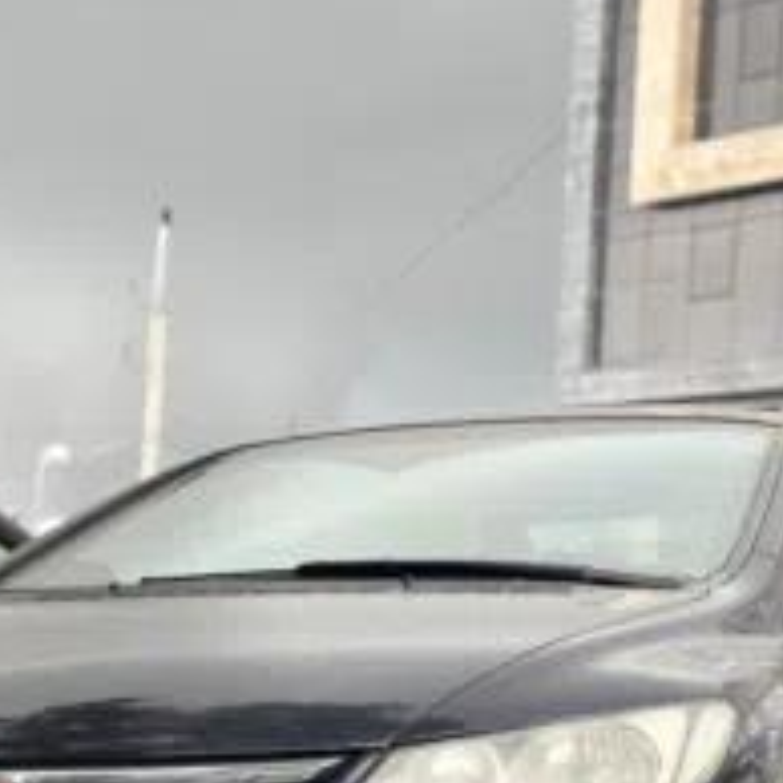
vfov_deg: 18.2
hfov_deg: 18.2
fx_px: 2431
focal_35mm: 95
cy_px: 569
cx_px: 553
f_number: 1.6
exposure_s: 1/248
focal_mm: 5.96
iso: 32
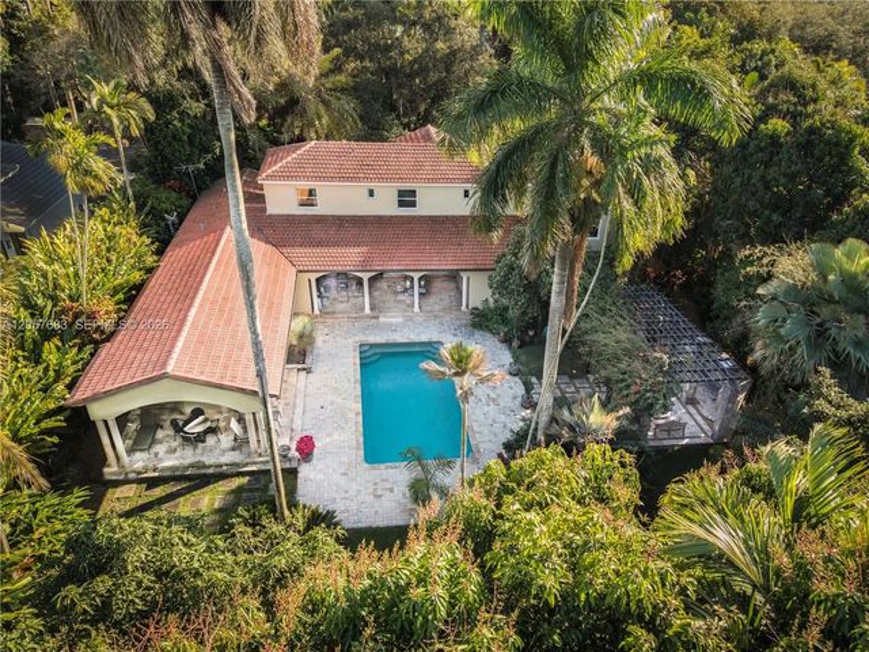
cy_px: 326
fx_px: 602
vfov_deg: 56.8
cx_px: 434
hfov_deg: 71.6
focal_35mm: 24
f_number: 1.8
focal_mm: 8.67
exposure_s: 1/1500
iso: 290
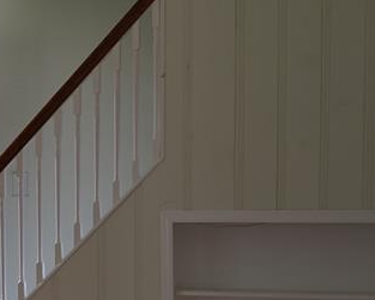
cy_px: 272
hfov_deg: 21.3
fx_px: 954
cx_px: -16
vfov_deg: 17.6
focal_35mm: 86
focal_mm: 28
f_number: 3.5
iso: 125
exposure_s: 1/30
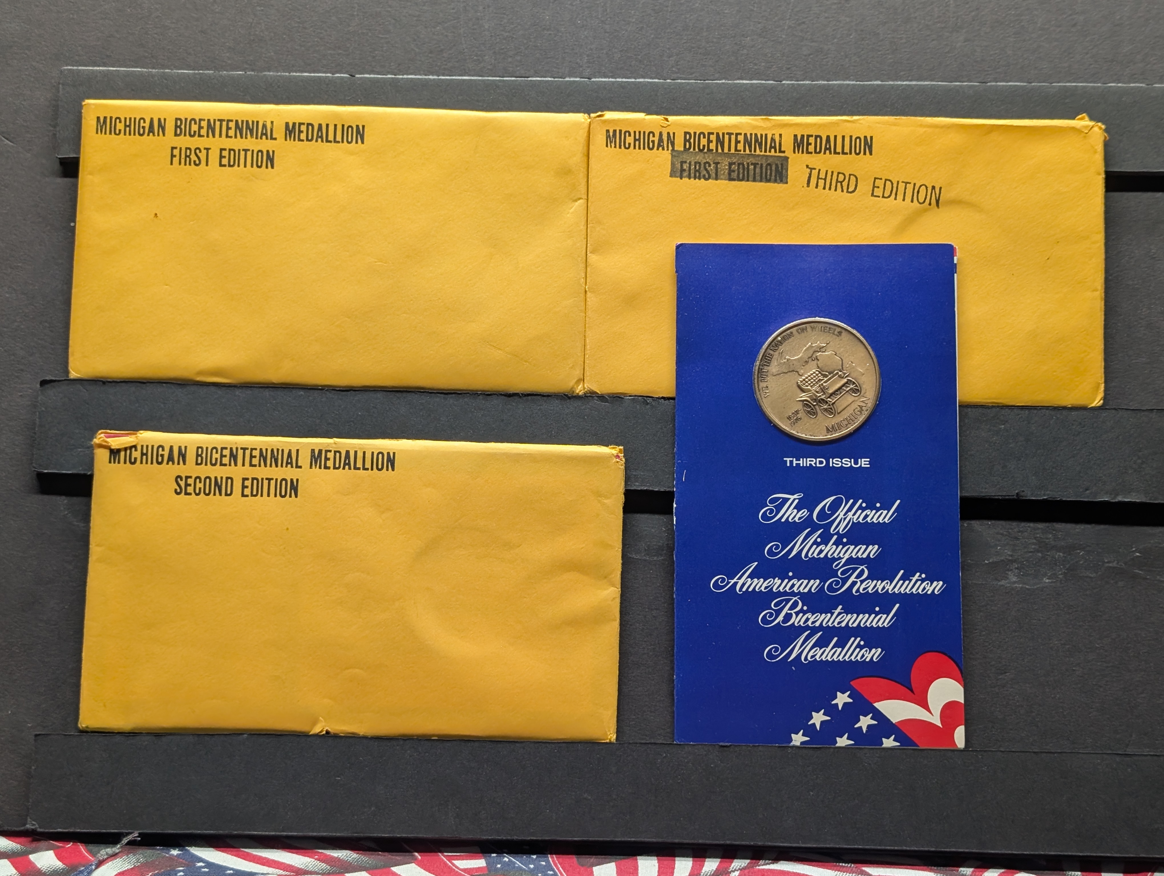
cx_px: 582
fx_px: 1650
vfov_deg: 29.7
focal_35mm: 49
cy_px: 438
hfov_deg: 38.9
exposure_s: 1/106
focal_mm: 6.9
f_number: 1.68
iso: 97
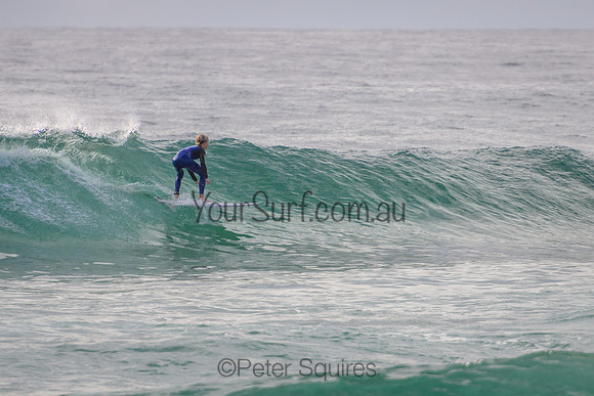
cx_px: 353
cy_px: 199
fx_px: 9080
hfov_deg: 3.7
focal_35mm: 550
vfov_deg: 2.5
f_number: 5.6
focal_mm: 400
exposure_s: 1/2000
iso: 280
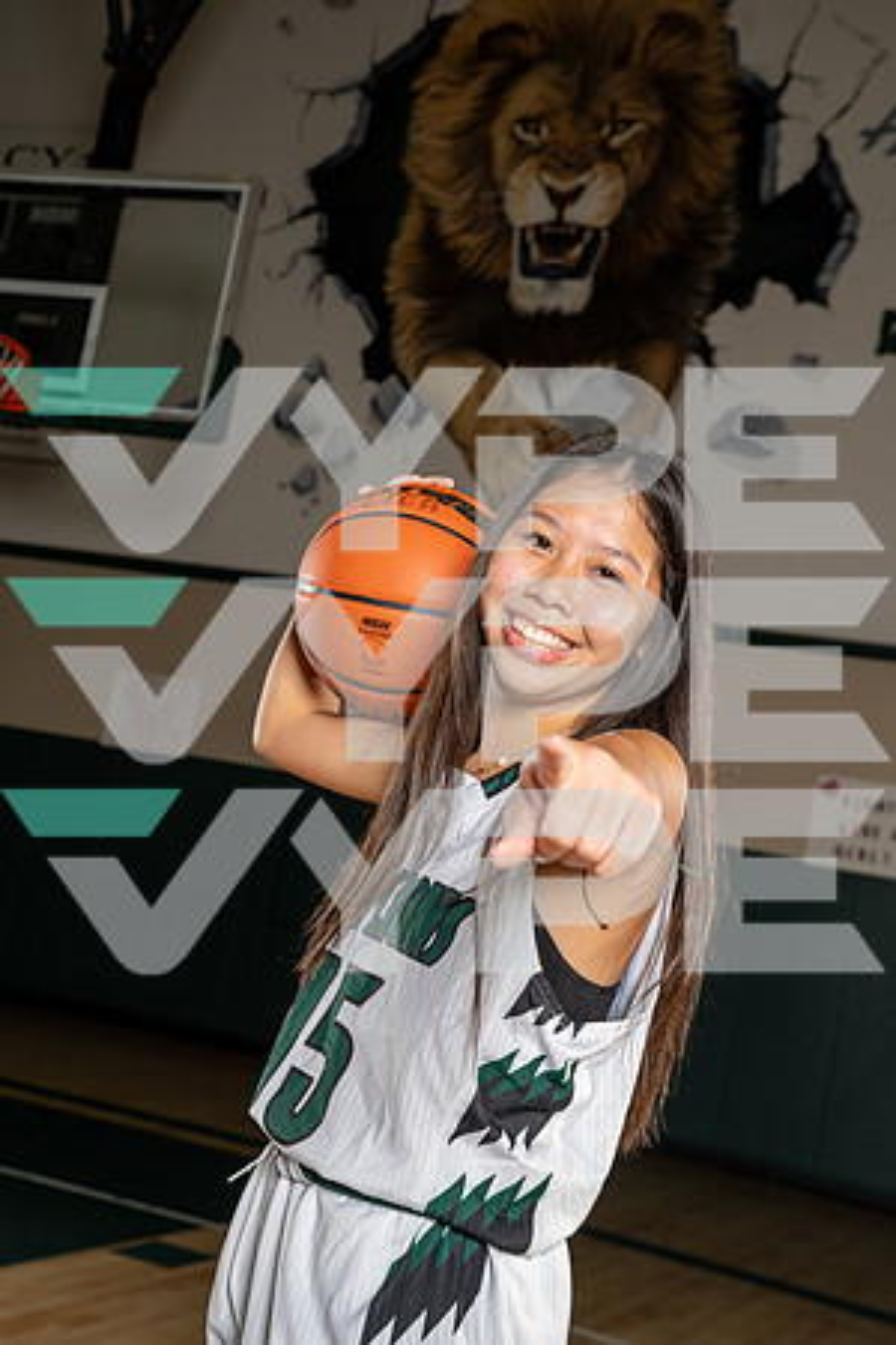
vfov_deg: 41.9
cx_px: 448
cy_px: 672
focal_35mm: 47
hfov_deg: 28.6
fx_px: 1755
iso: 320
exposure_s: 1/250
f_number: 7.1
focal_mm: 47
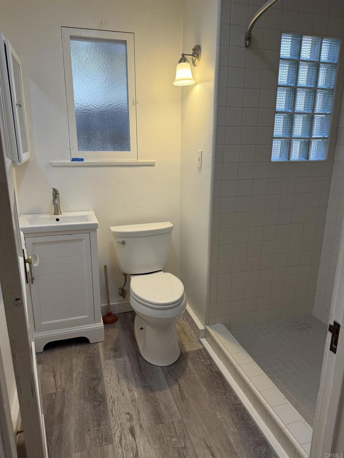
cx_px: 172
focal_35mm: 24
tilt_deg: -14.0
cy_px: 229
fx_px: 318
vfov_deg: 71.6
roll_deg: +0.1
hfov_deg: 56.8
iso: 125
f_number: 1.78
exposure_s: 1/120
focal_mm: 6.76
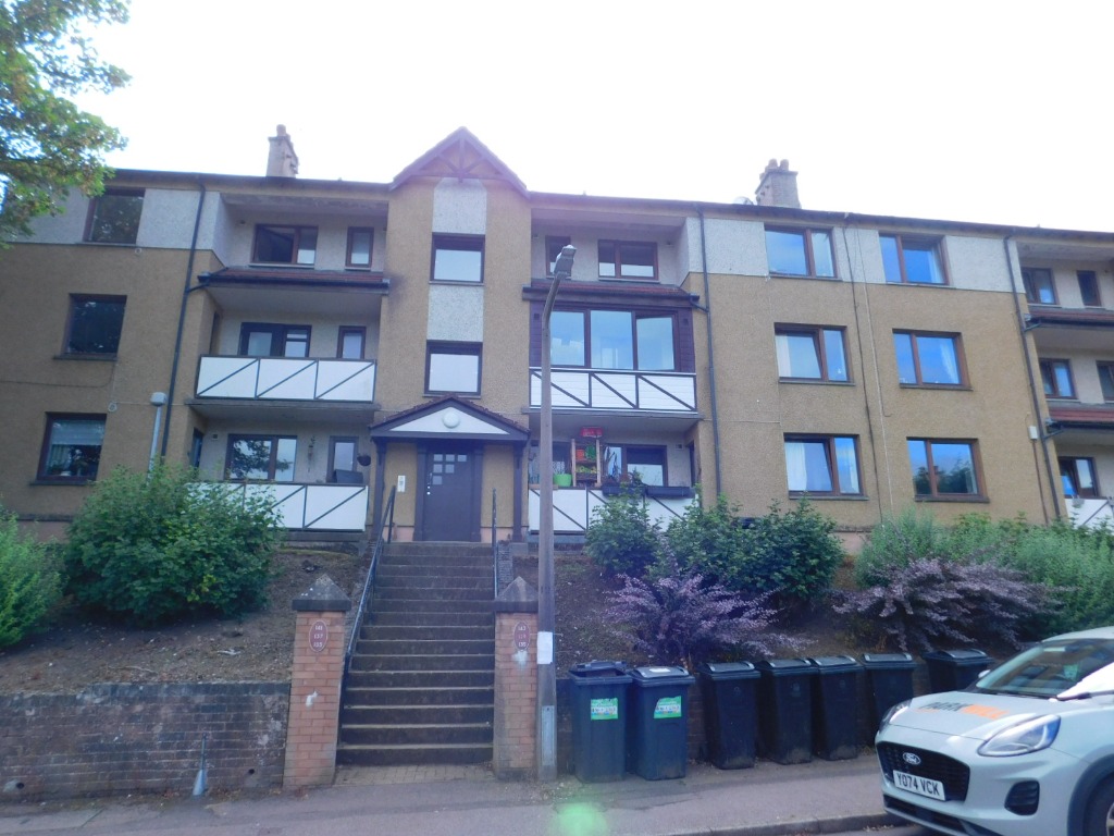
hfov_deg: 73.9
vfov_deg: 58.9
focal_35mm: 23
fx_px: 740
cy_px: 418
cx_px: 557
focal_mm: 4
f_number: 3
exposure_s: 1/800
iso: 125
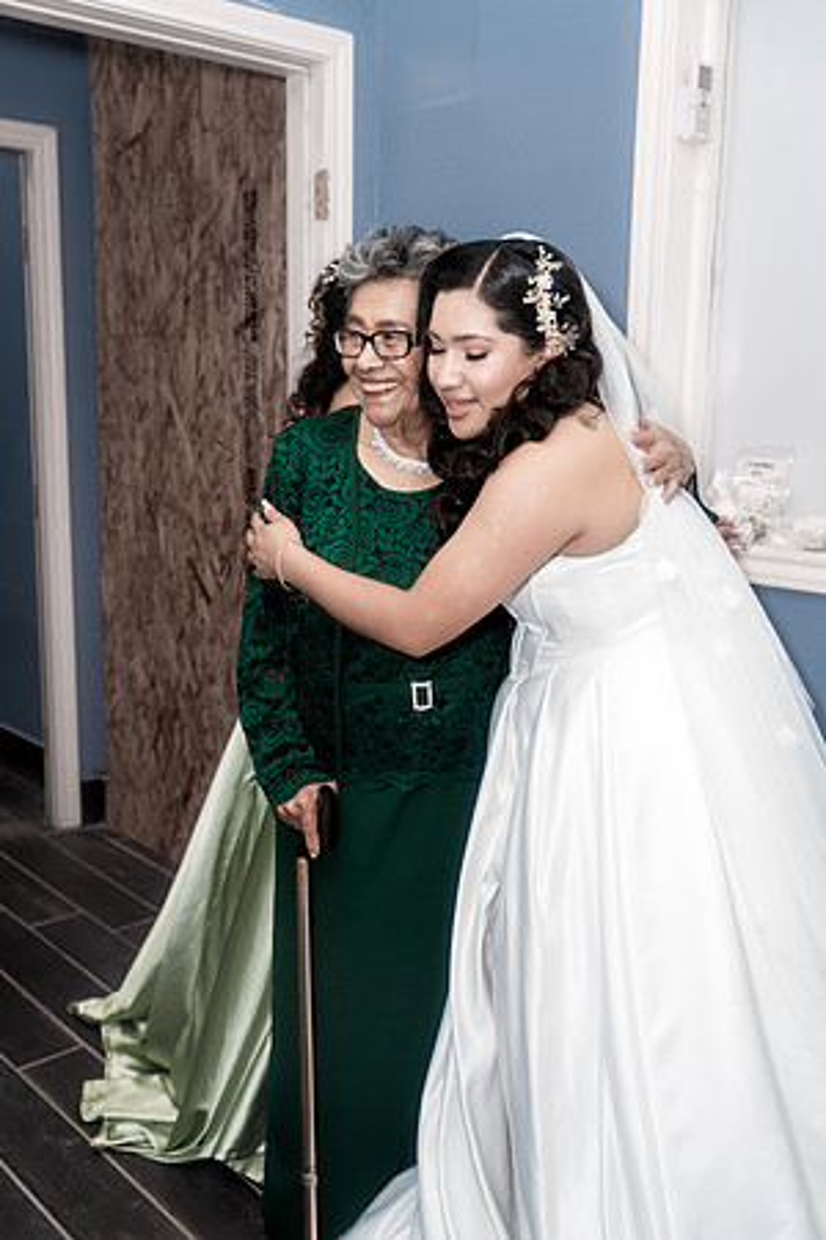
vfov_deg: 54.4
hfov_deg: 37.9
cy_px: 620
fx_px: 1204
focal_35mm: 35
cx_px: 413
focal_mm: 35
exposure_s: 1/250
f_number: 4
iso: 640
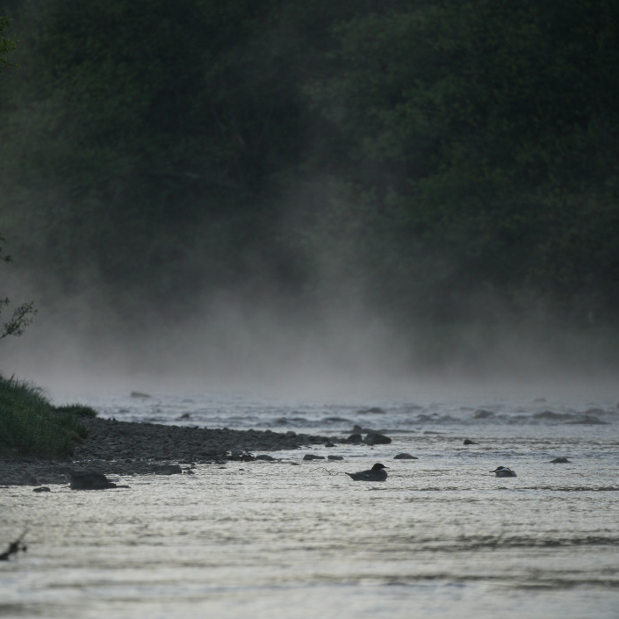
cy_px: 309
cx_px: 238
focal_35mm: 640
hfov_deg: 2.7
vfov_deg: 2.7
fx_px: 12948
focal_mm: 500
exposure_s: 1/1000
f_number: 5.6
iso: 800
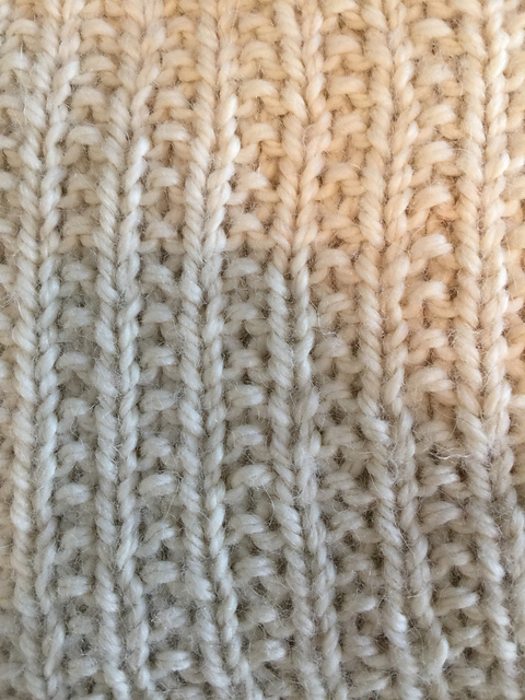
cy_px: 350
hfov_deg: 48.2
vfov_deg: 61.7
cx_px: 262
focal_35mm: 29
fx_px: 586
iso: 32
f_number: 2.2
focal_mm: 4.15
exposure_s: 1/15
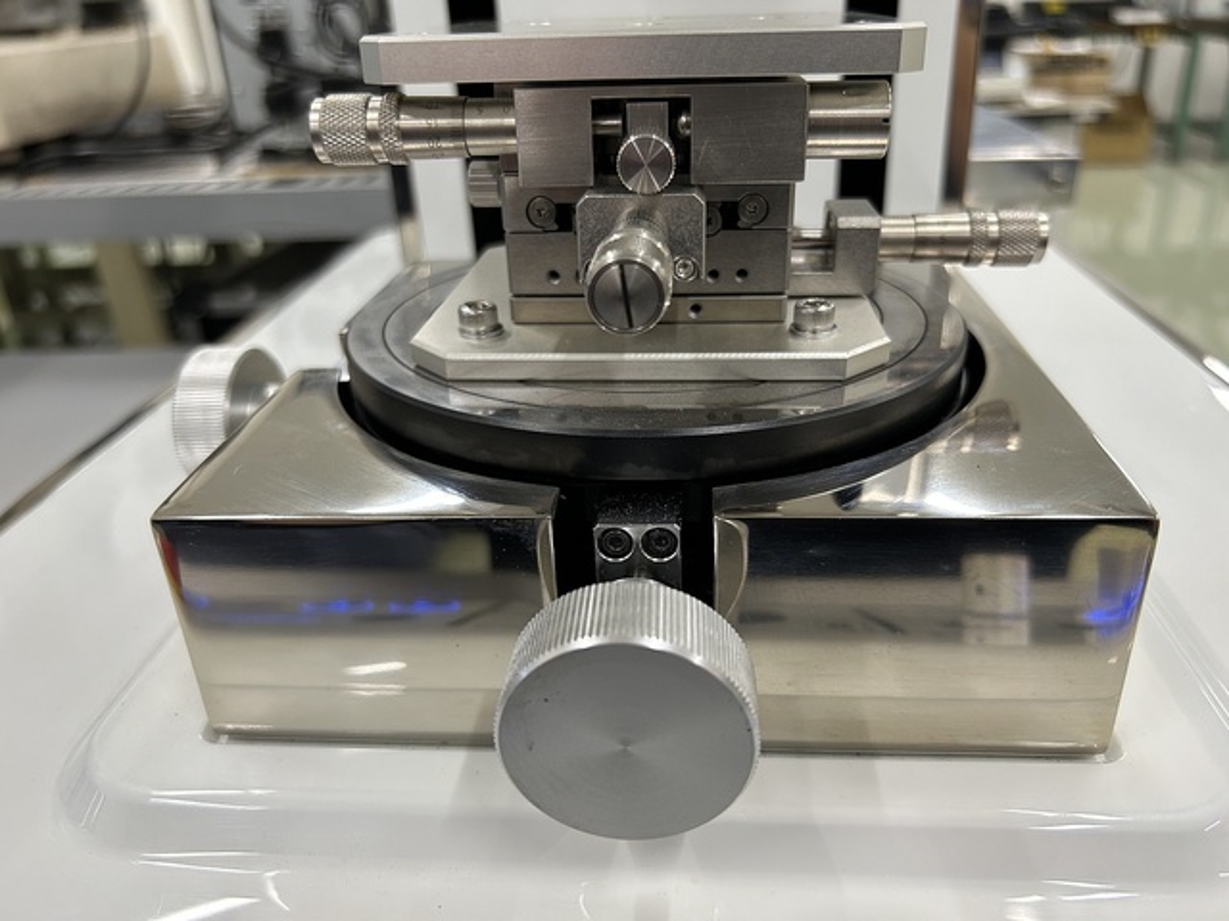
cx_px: 614
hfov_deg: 67.3
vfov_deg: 53.1
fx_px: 923
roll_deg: +3.1
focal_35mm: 26
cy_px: 460
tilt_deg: -26.1
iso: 64
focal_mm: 5.7
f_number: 1.5
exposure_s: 1/100
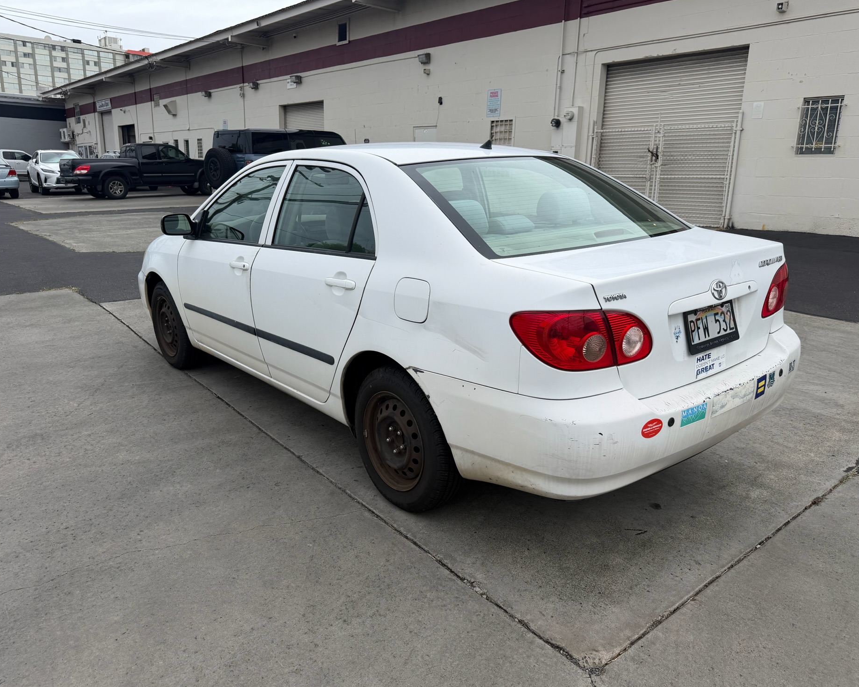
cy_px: 356
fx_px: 661
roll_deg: -1.1
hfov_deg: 66.0
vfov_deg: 54.9
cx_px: 440
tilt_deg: -11.5
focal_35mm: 26
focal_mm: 6.76
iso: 80
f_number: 1.78
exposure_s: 1/1901
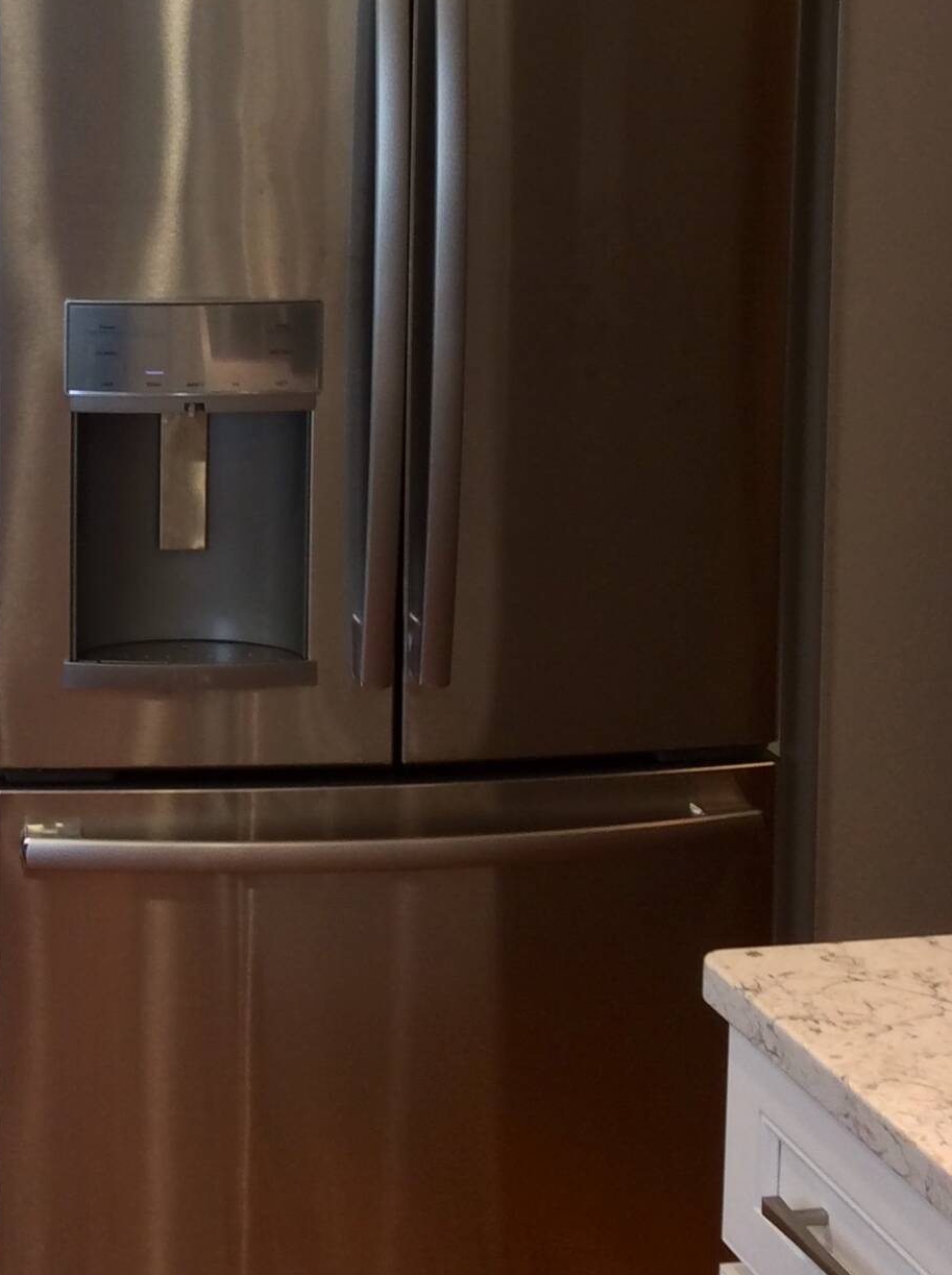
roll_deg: +2.6
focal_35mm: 67
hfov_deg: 21.2
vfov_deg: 28.4
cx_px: 15
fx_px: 2464
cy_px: 242
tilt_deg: -7.4
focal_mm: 3.3
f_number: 2.4
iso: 40
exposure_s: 1/40
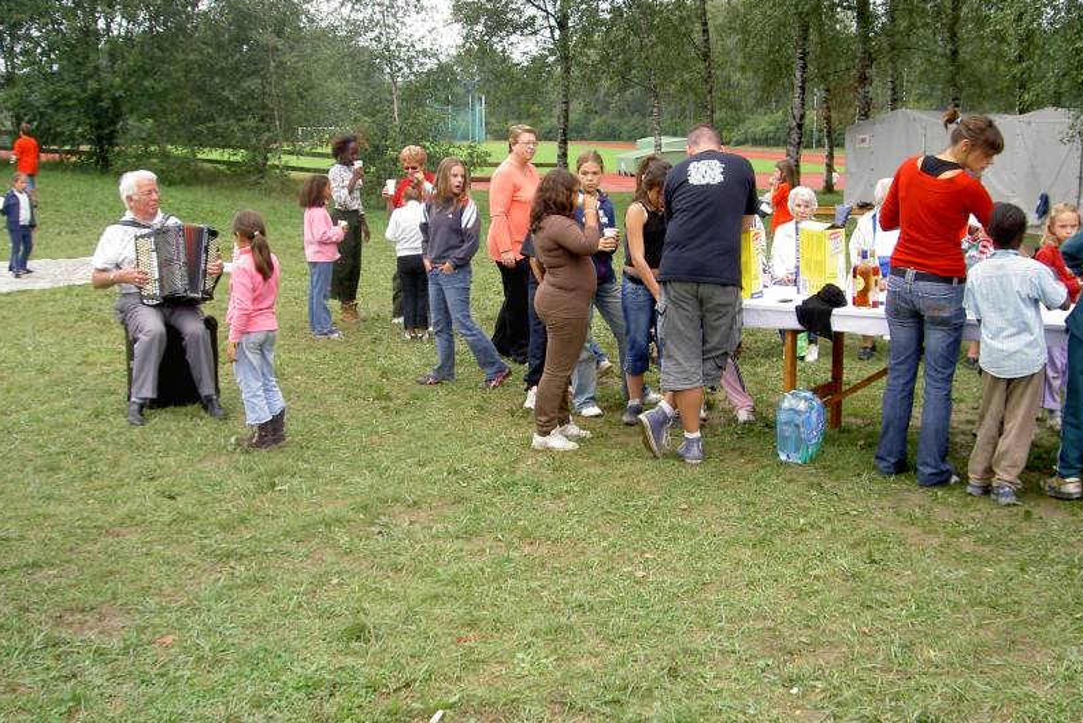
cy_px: 315
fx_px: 1234
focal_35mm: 41
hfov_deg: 47.4
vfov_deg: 32.6
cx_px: 545
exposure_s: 1/100
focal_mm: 8
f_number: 4.7
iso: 100
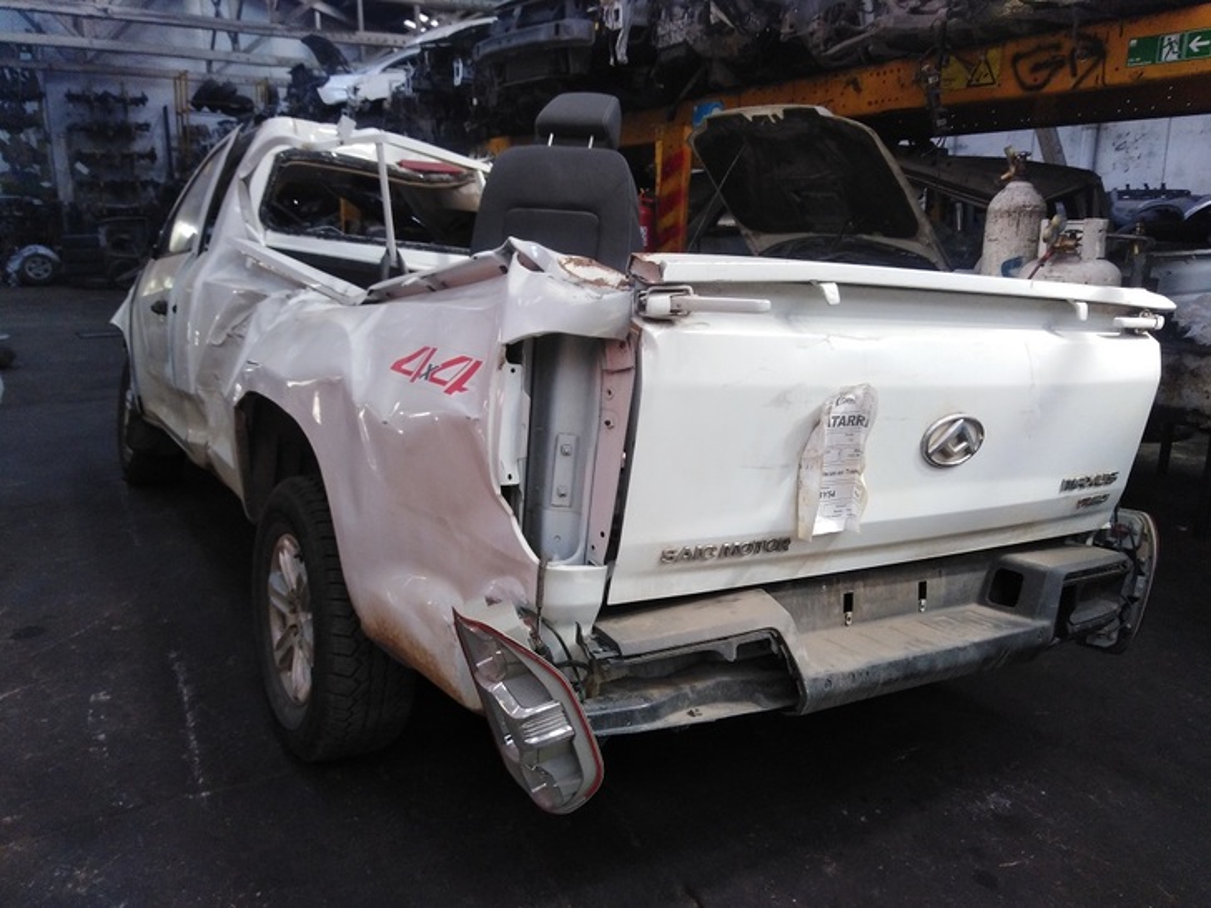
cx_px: 606
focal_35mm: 26
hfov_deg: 67.3
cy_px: 454
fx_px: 910
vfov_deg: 53.1
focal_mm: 3.46
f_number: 2.2
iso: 215
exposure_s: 1/33.3
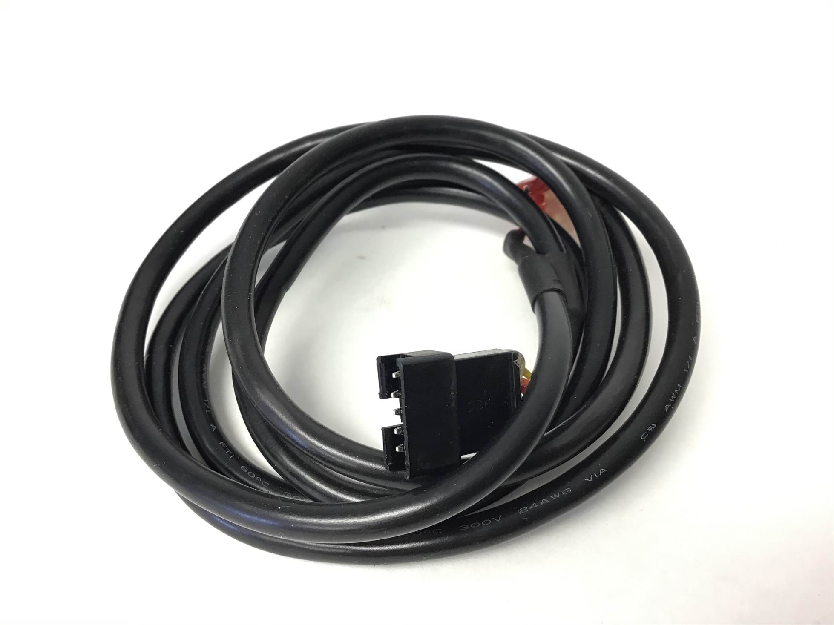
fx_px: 747
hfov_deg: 58.4
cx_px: 417
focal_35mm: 31
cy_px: 312
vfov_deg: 45.4
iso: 50
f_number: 2.4
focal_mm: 3.3
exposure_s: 1/30
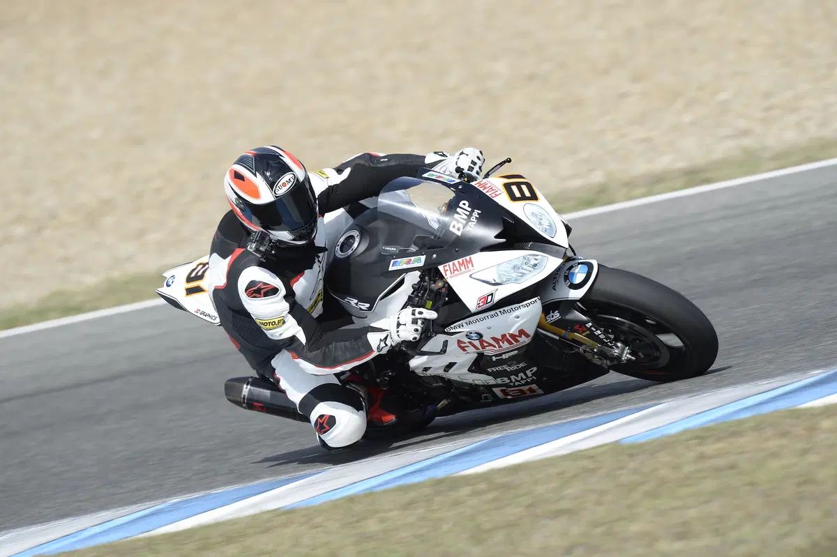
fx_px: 13944
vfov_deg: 2.3
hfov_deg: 3.4
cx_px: 418
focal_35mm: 600
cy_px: 278
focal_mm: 600
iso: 200
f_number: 8
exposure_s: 1/640
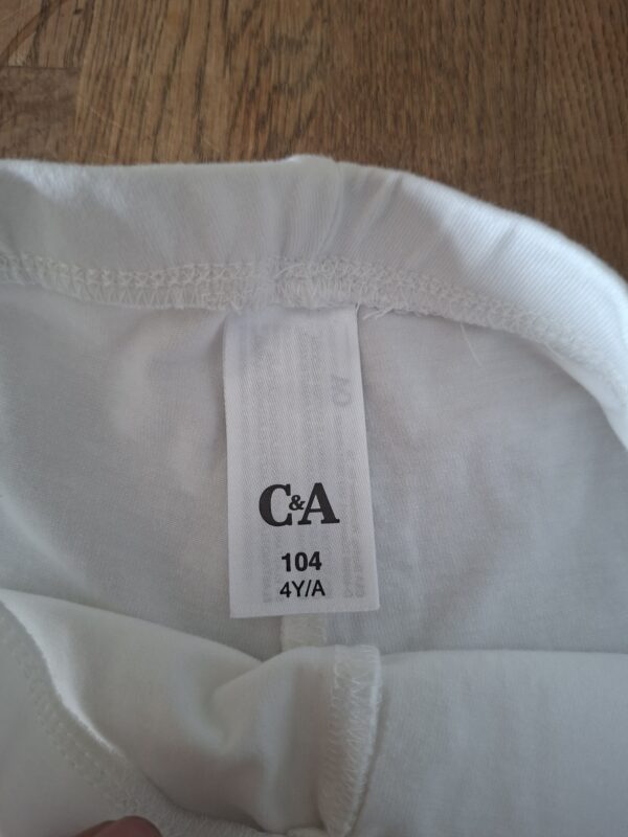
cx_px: 314
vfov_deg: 73.9
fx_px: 556
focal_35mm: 23
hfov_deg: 58.9
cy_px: 418
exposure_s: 1/33
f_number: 1.8
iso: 320
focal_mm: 5.54
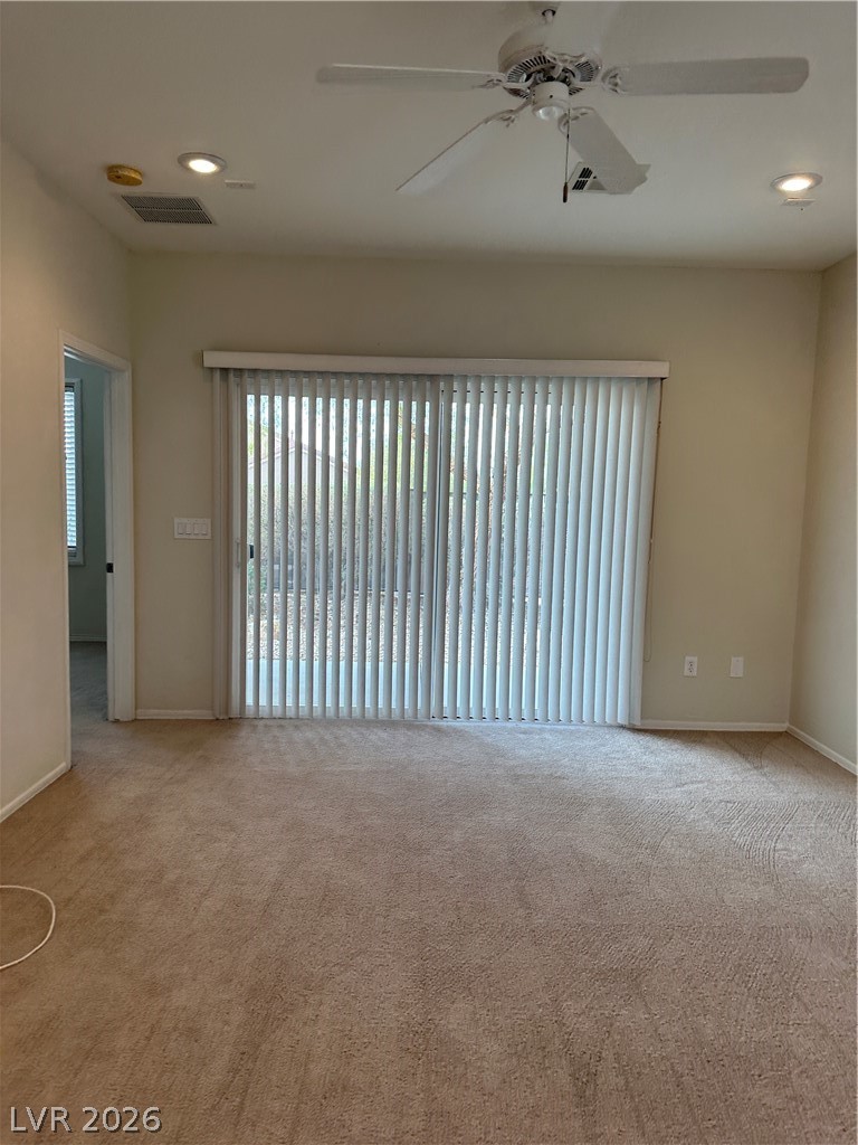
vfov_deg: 71.6
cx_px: 429
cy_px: 572
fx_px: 793
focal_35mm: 24
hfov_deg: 56.8
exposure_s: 1/122
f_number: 1.78
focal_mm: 6.86
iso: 100
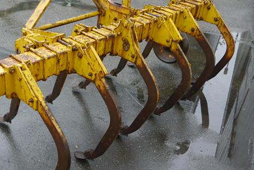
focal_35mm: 44
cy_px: 106
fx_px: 310
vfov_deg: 30.4
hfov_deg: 43.6
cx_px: 76
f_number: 3.6
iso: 640
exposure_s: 1/60
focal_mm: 15
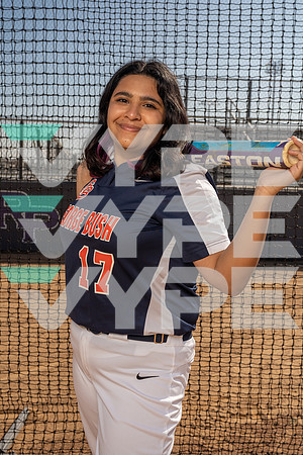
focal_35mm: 47
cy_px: 228
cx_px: 152
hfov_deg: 28.6
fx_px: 593
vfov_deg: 41.9
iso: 64
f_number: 8
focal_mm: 47
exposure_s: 1/250
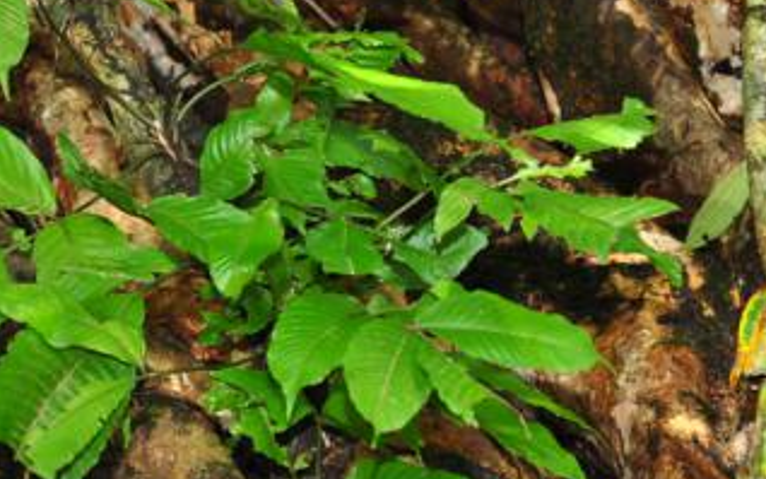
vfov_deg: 7.6
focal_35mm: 173
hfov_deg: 12.1
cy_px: 138
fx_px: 3613
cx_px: 181
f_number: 5.6
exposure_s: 1/60
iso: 250
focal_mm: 60
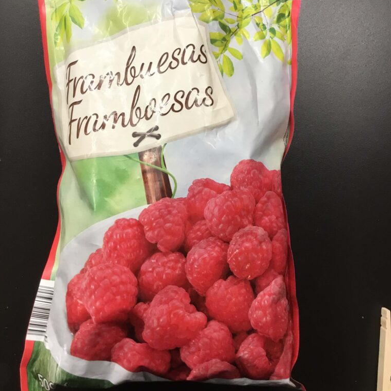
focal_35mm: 37
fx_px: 473
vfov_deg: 44.7
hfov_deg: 44.9
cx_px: 193
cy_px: 157
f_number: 2.4
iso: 64
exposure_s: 1/33
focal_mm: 3.3
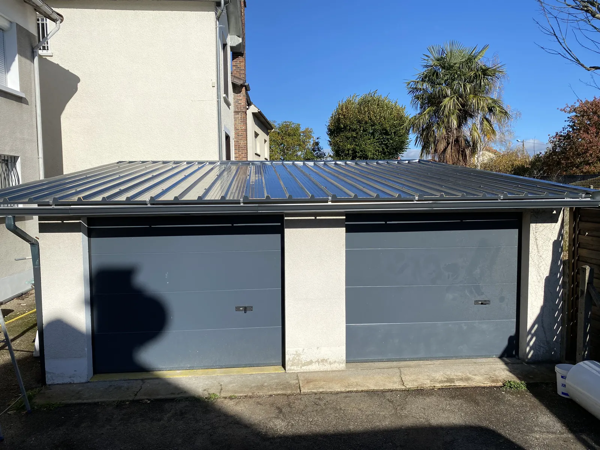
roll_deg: -0.2
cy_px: 225
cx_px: 300
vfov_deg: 53.1
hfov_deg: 67.3
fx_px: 451
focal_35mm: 26
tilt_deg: -4.1
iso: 32
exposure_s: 1/4808
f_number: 1.8
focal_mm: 4.25
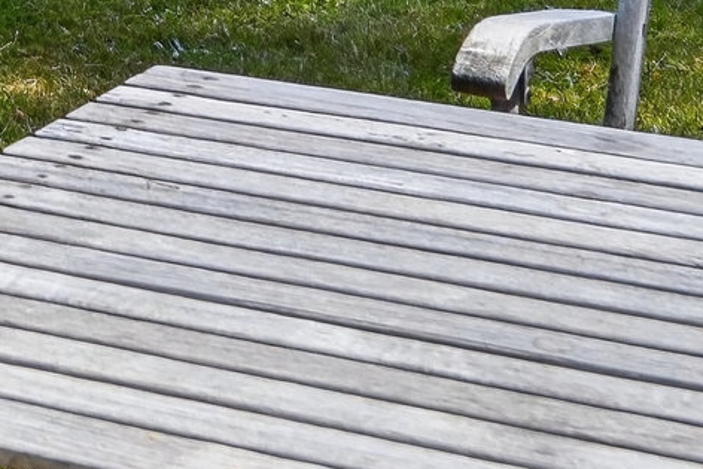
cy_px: -765
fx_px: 3281
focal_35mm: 168
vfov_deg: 7.5
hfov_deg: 11.6
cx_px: -433
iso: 400
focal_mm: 31
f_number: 9
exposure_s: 1/250
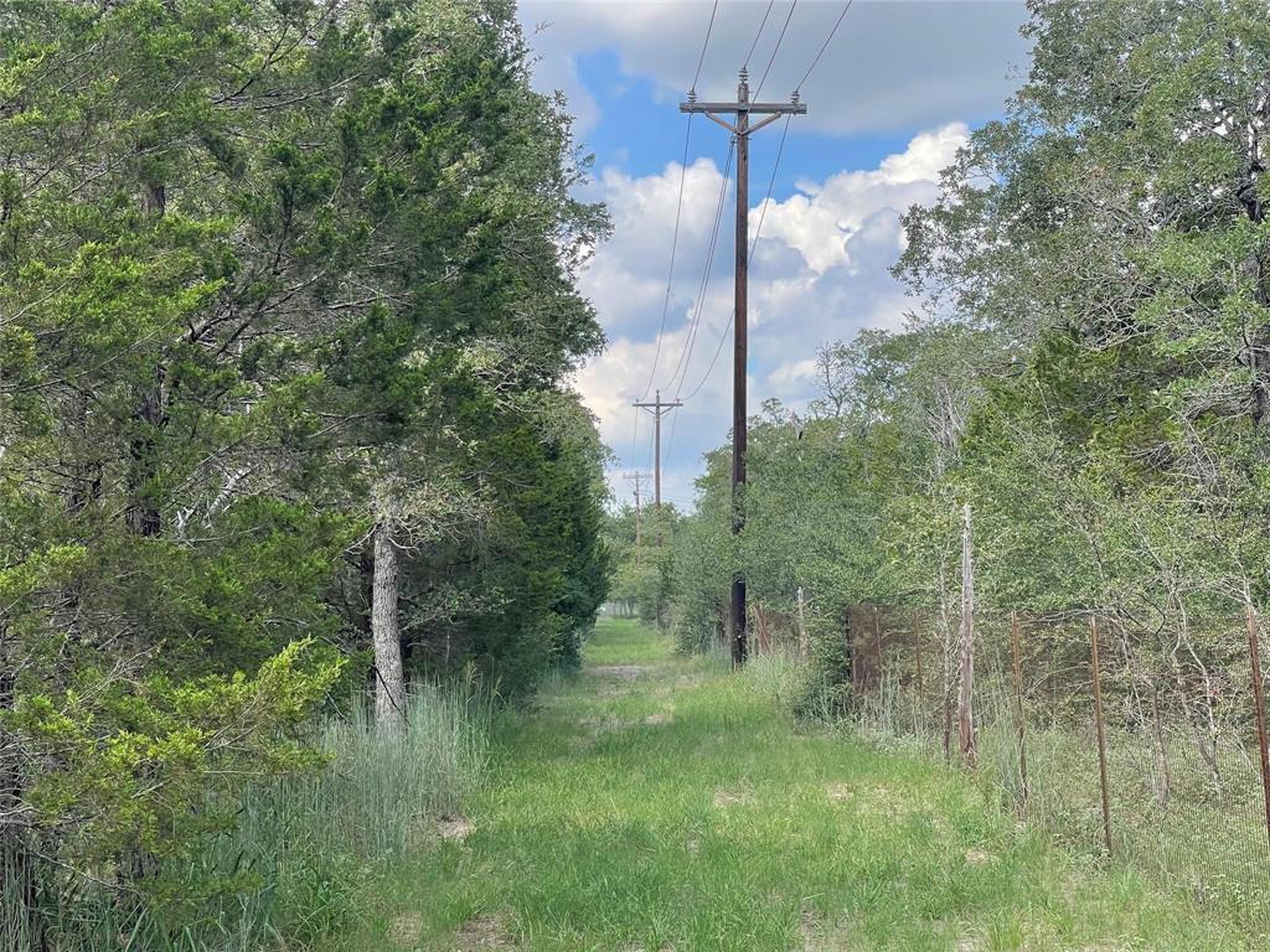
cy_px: 476
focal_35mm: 64
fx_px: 2348
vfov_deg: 22.9
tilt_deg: +3.4
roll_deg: +1.5
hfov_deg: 30.3
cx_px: 635
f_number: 2.2
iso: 20
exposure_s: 1/494
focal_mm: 7.5
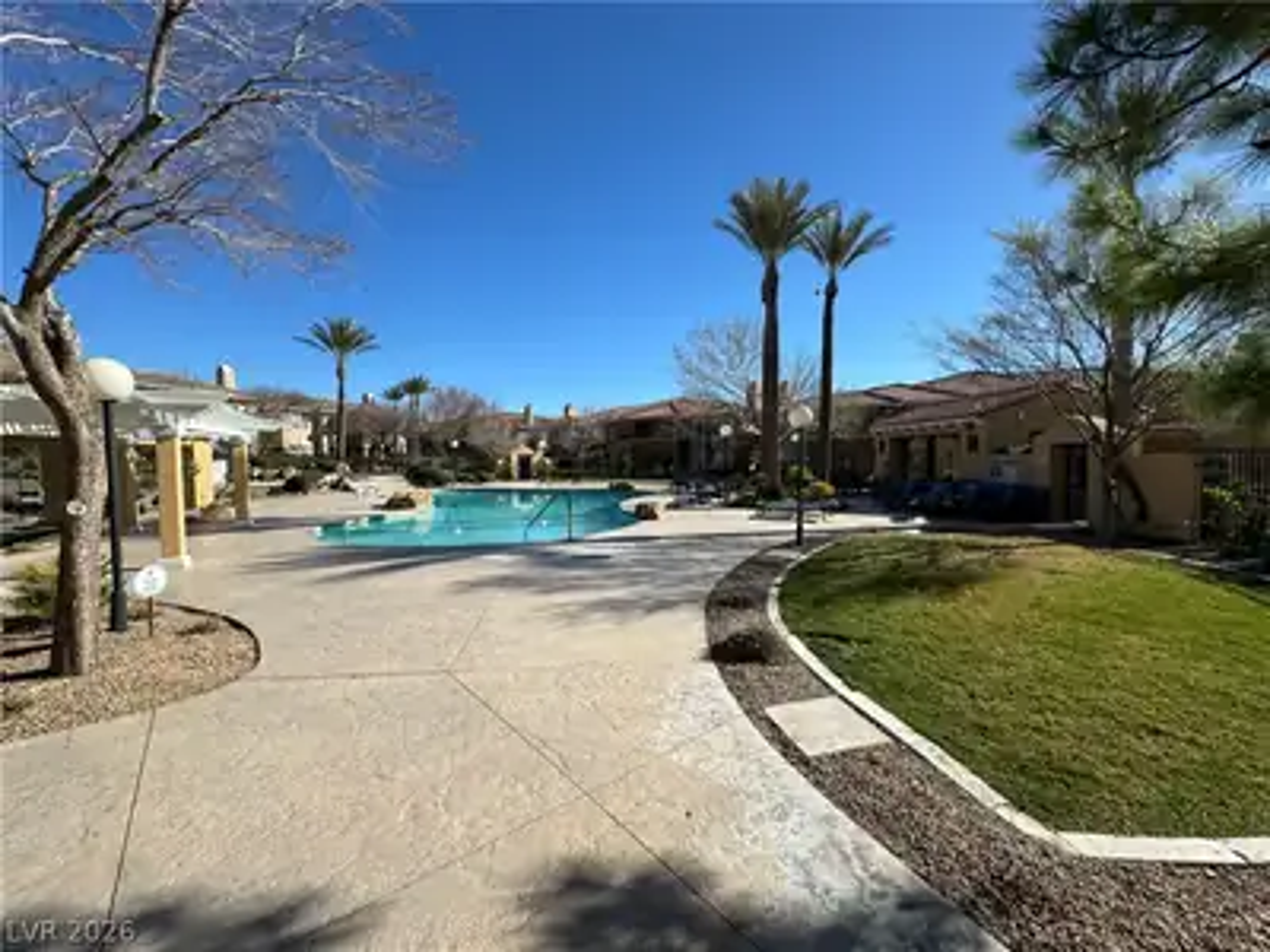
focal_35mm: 14
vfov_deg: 85.7
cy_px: 476
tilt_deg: -2.1
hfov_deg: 102.1
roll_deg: +0.8
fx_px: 514
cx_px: 635
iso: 50
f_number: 2.2
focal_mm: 2.22
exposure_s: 1/1880
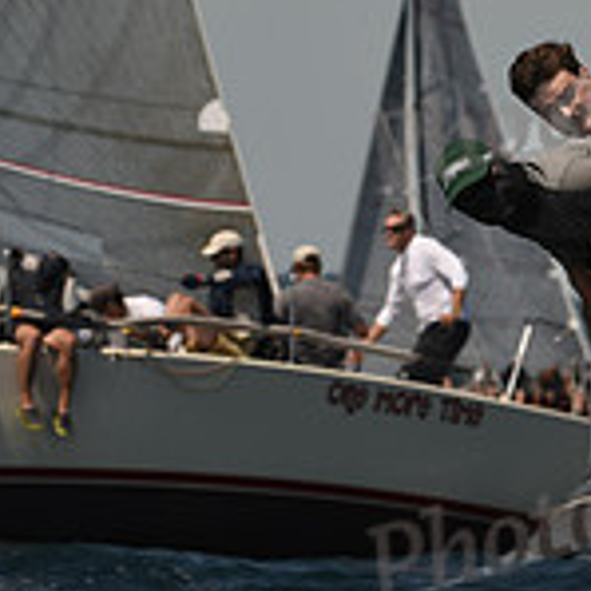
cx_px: 1134
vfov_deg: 2.2
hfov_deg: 2.2
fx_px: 15337
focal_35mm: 794
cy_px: 240
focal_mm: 240
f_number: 8
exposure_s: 1/1000
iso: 250
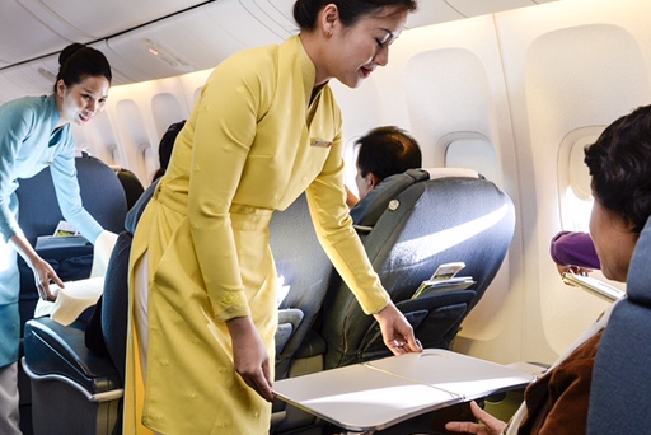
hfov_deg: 54.4
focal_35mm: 35
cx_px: 310
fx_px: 633
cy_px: 201
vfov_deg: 37.9
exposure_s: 1/200
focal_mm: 28
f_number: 5.6
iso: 1600
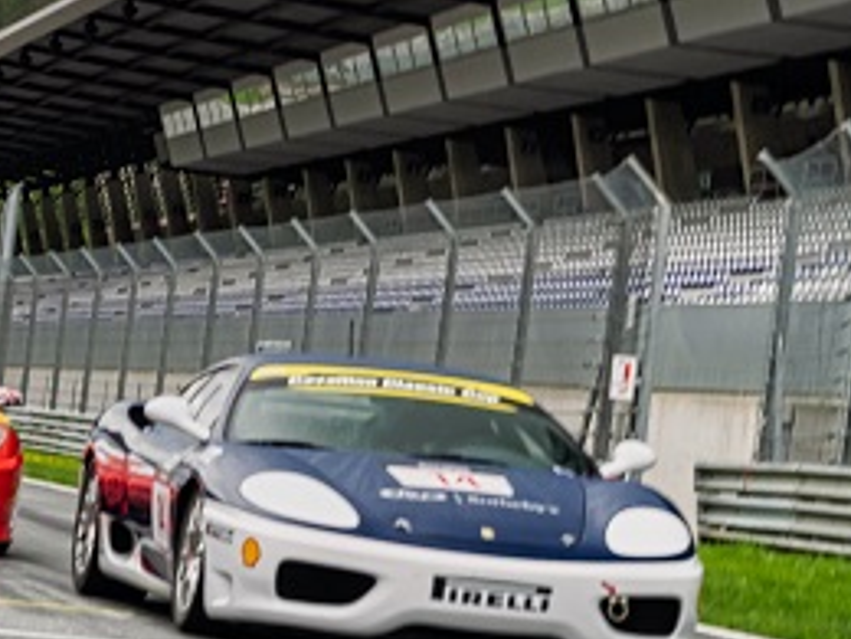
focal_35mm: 173
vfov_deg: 8.6
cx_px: -455
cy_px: 246
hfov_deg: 11.0
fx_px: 4253
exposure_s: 1/125
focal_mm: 52
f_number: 6.3
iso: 400
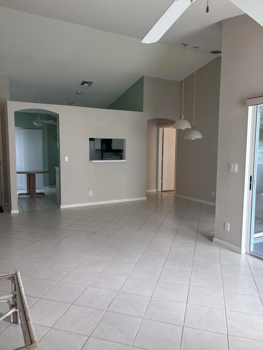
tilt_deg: -6.2
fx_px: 263
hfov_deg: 53.1
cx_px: 132
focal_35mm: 26
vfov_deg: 67.3
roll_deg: -0.7
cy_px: 175
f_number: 1.6
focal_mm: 5.96
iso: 125
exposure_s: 1/90
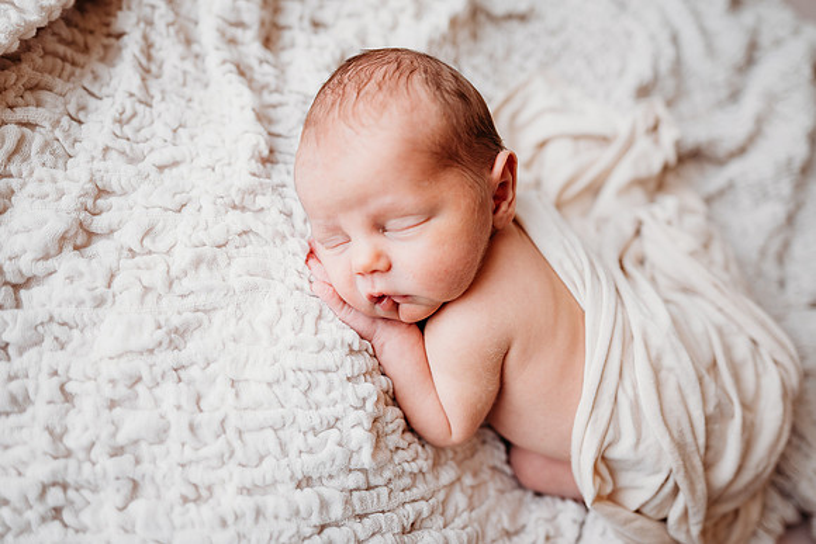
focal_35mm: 24
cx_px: 408
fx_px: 544
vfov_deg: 53.2
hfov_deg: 73.7
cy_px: 272
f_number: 2.2
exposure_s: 1/200
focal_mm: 24
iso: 80
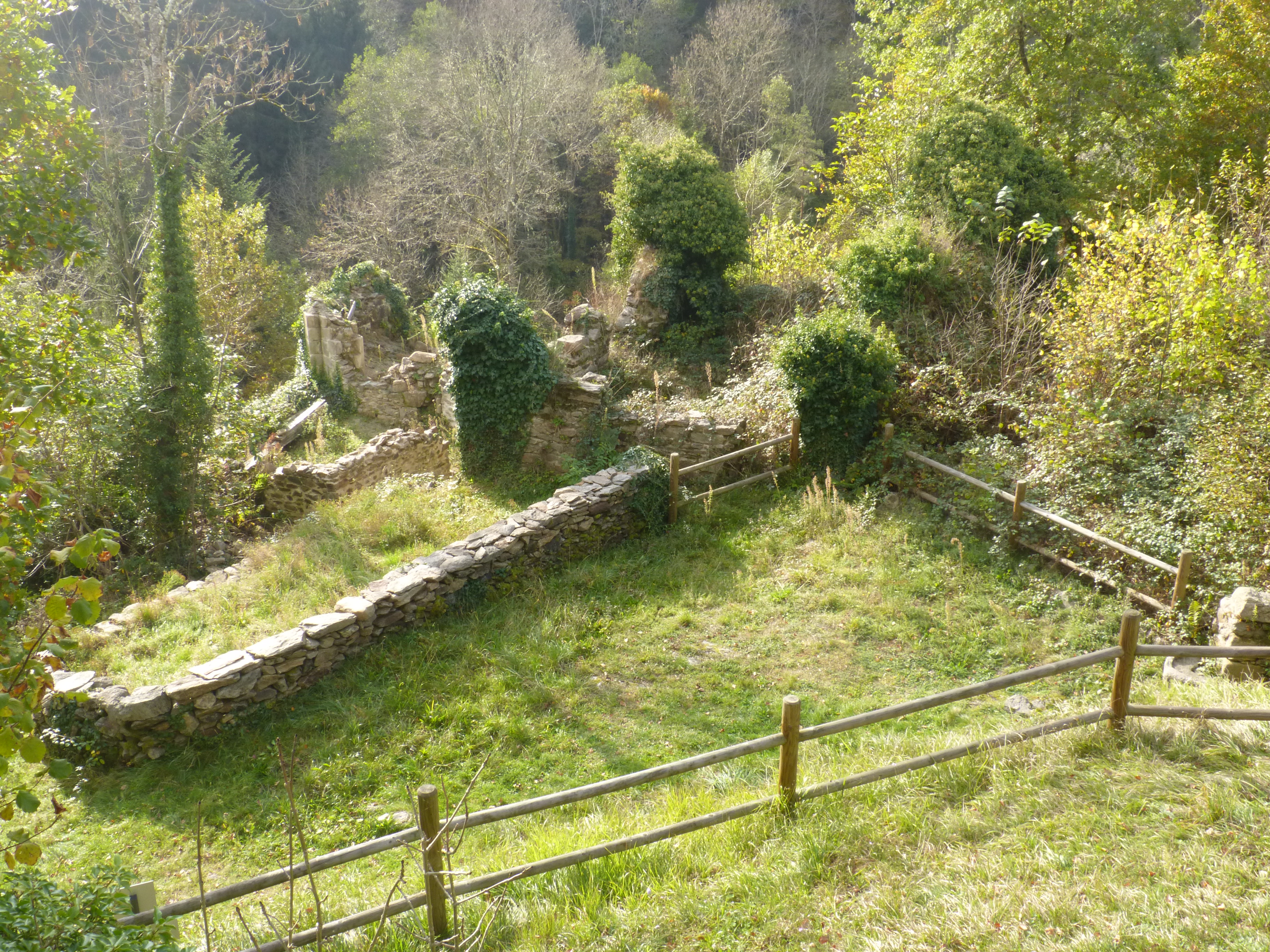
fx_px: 1357
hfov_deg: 50.1
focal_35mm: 37
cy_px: 476
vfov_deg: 38.7
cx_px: 635
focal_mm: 6.5
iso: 125
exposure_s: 1/60
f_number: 7.1
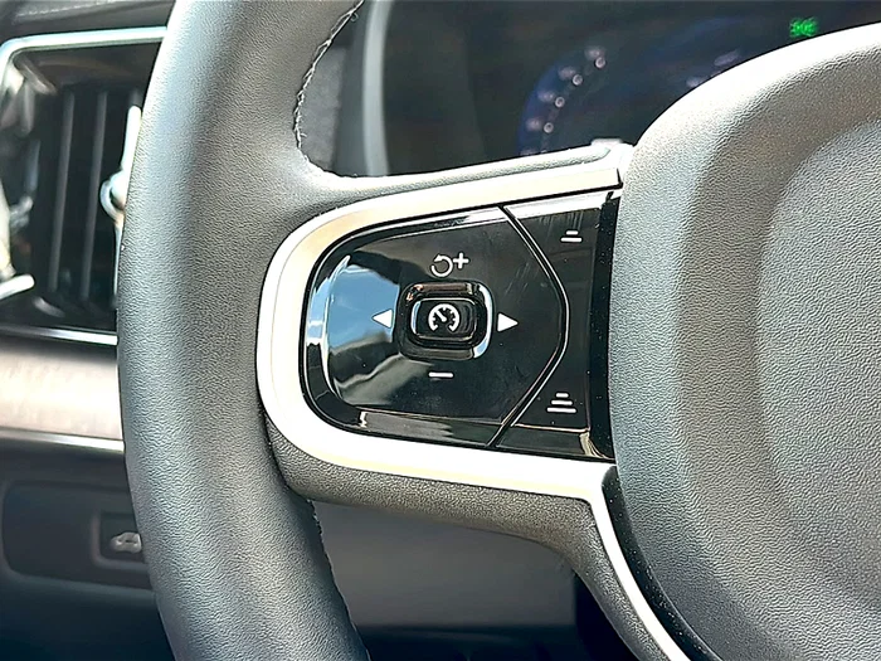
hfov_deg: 41.2
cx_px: 440
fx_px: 1171
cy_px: 330
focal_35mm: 46
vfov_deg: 31.5
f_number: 1.78
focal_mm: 6.86
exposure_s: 1/315
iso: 80
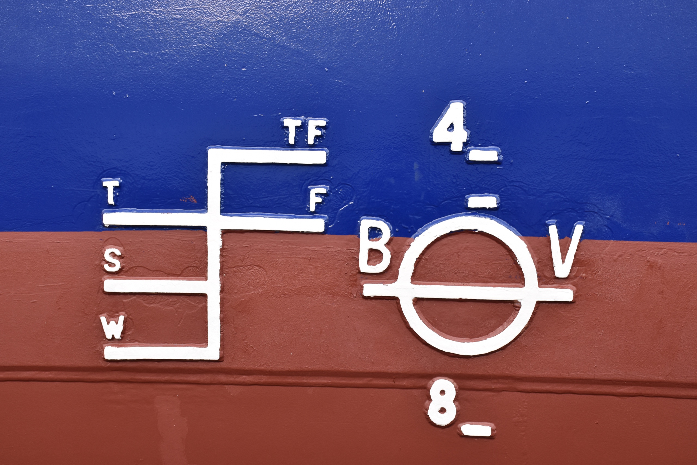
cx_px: 348
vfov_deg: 28.1
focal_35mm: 48
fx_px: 929
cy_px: 232
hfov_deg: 41.1
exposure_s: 1/200
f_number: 7.1
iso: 400
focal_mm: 32
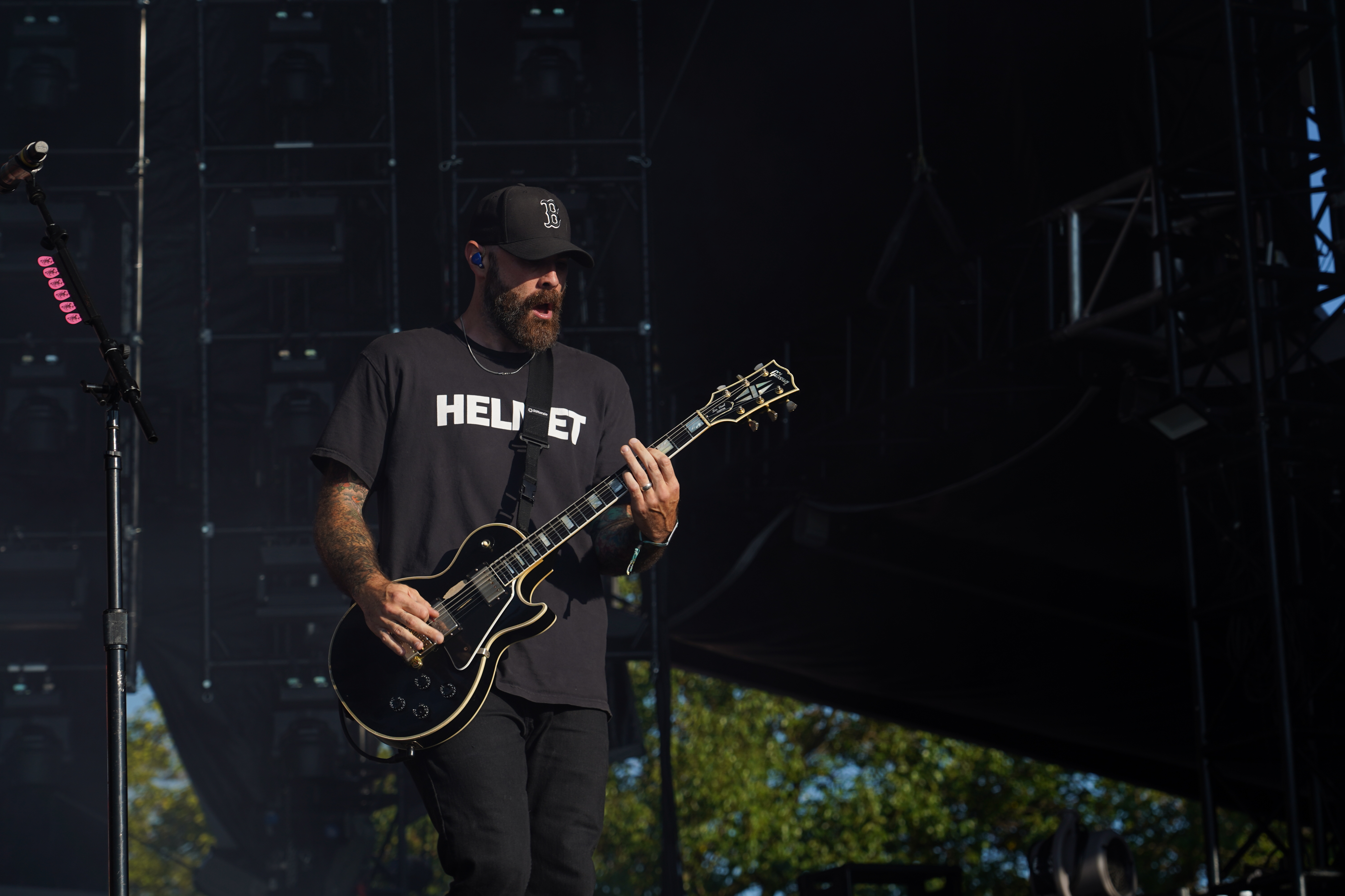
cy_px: 448
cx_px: 672
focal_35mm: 105
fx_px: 3923
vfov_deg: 13.0
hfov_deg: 19.5
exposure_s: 1/400
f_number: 7.1
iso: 100
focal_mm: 105
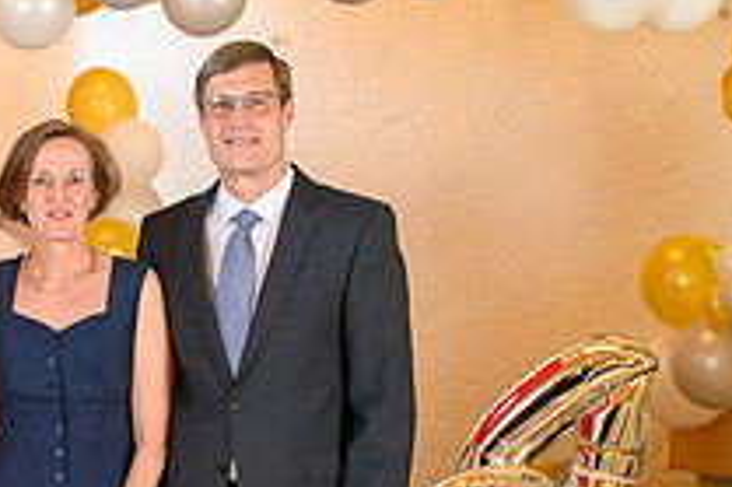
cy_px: 445
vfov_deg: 13.9
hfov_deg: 20.3
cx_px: -32
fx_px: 1971
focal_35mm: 97
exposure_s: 1/100
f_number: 3.5
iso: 1250
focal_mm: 35
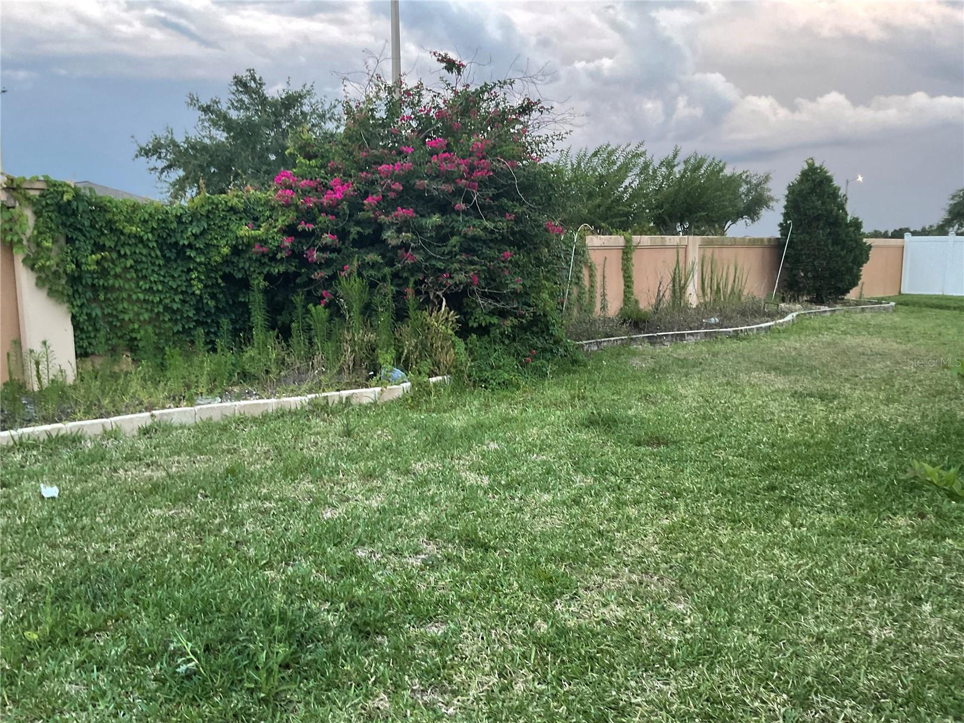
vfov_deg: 48.2
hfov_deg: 61.7
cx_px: 482
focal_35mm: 29
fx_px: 808
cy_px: 362
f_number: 1.8
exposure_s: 1/60
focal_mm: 3
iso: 80
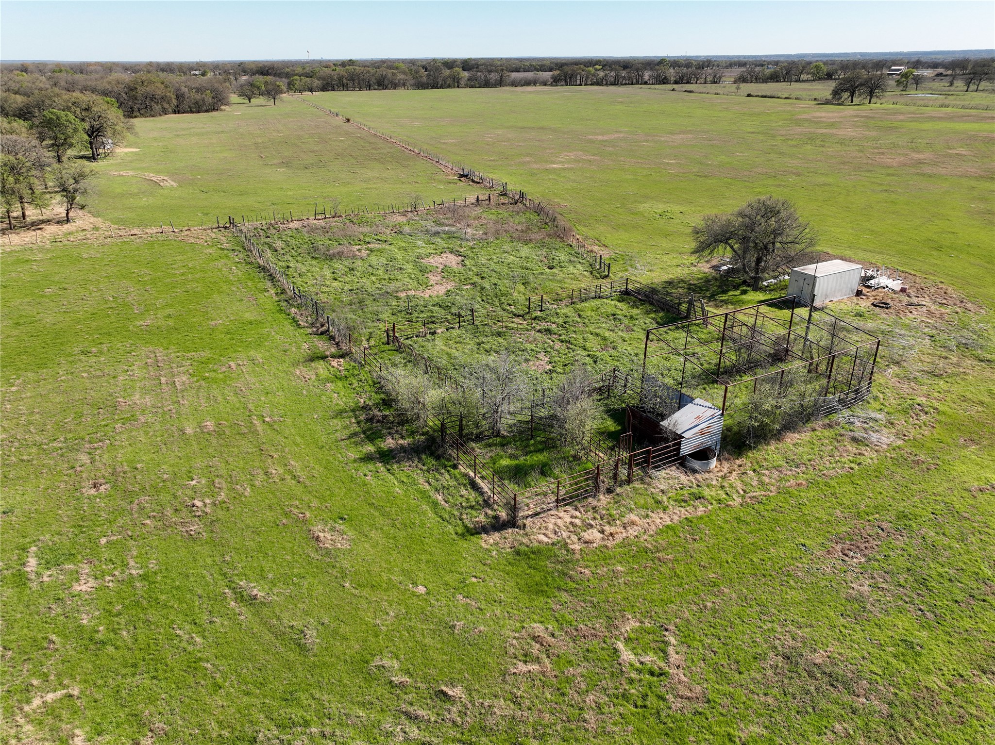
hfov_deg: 71.6
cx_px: 498
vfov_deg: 56.8
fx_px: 690
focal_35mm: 24
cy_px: 372
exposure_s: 1/50
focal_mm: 12.29
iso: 110
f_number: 2.8
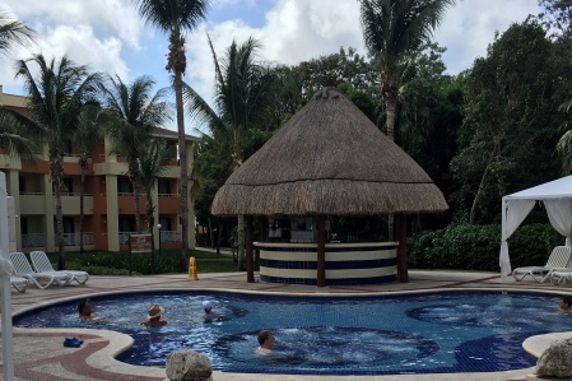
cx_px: 259
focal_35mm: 43
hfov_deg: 45.4
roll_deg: +1.1
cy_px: 277
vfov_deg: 30.7
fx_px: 683
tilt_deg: -5.2
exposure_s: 1/1538
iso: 25
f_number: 2.2
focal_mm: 4.15
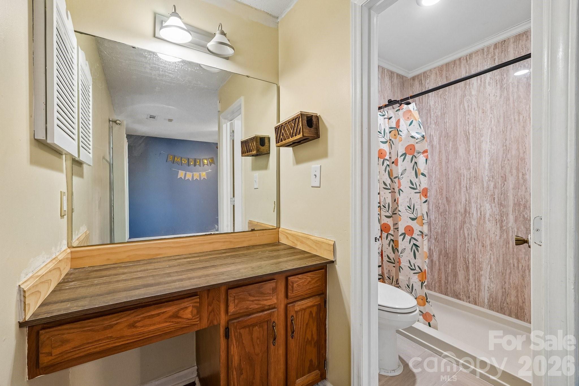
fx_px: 241
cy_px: 193
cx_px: 290
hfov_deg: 100.4
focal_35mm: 15
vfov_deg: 77.3
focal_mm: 10
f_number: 8
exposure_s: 1/6
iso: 400
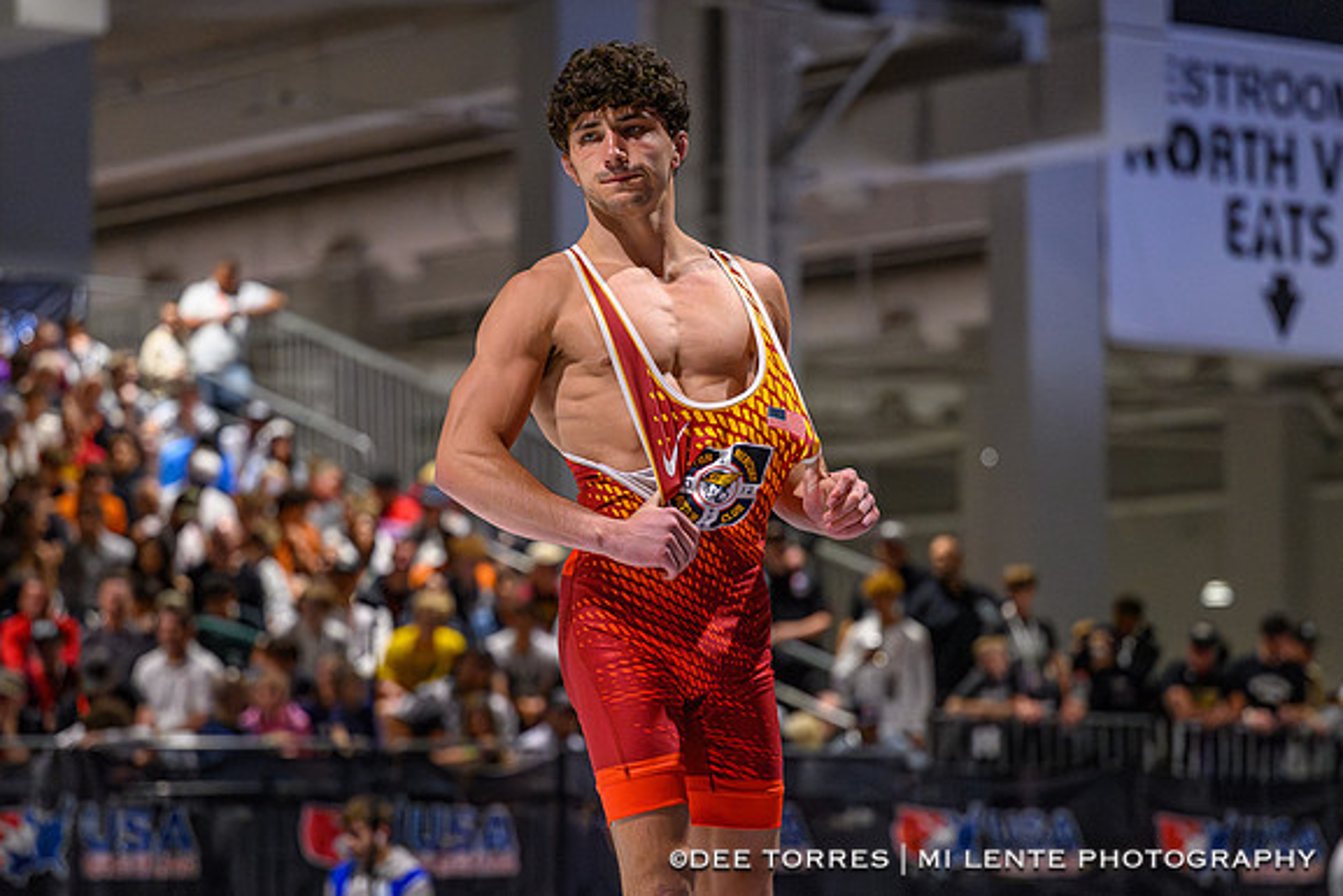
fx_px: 4701
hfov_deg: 16.3
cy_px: 543
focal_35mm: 126
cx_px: 608
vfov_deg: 10.9
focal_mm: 95
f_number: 2.8
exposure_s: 1/800
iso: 8000
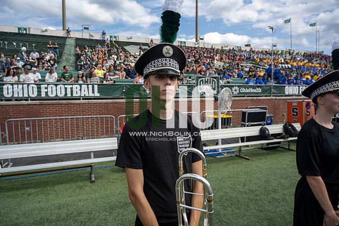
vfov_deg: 53.2
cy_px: 113
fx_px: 226
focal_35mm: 24
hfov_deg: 73.7
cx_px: 170
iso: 200
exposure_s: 1/1600
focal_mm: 24
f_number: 5
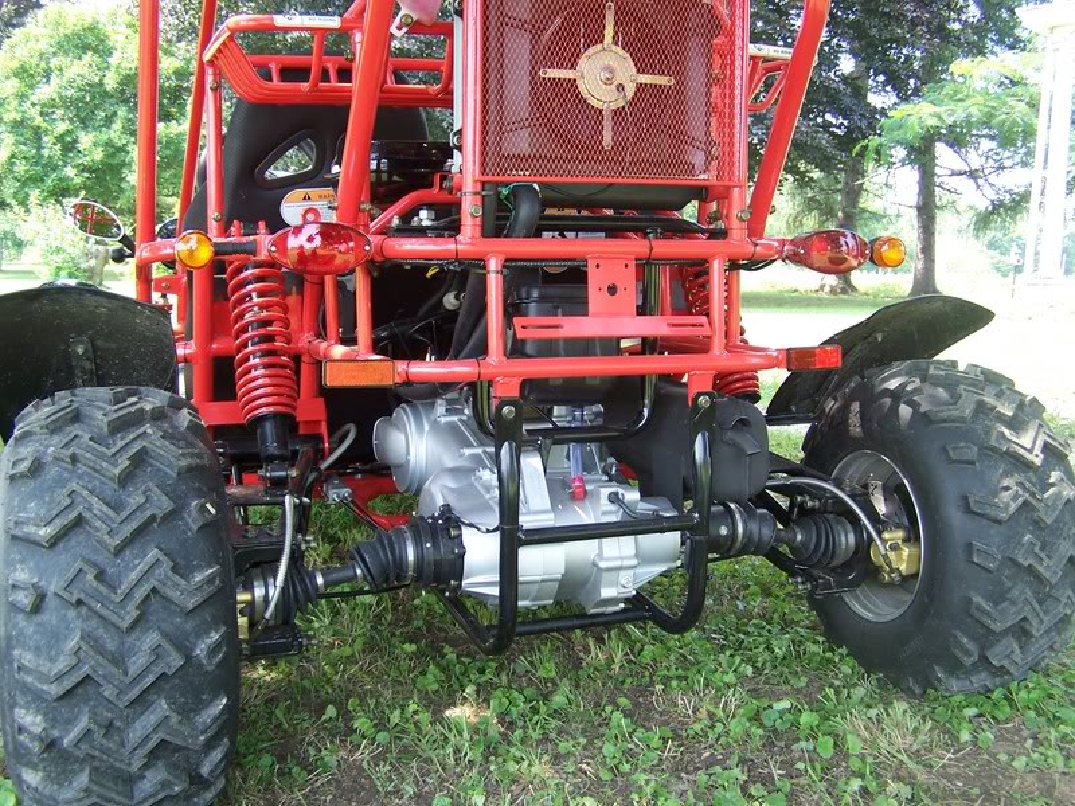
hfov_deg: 49.0
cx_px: 538
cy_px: 403
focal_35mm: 38
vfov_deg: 37.7
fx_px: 1180
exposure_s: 1/60
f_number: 2.8
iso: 80
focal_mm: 6.3
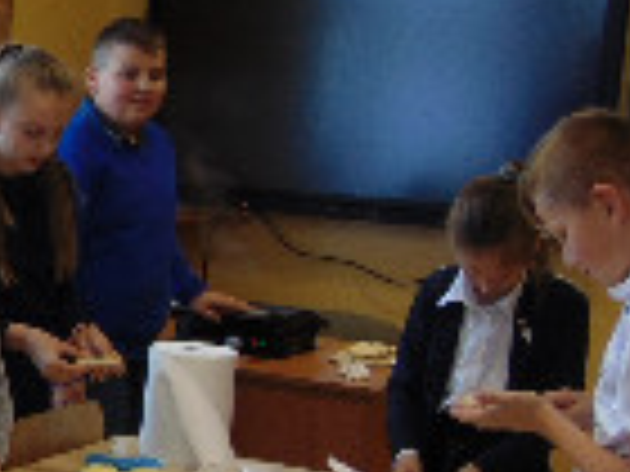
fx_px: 1784
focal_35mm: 98
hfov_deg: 18.1
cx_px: -279
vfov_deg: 15.0
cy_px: 398
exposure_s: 1/30
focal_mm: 4.5
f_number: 3
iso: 100
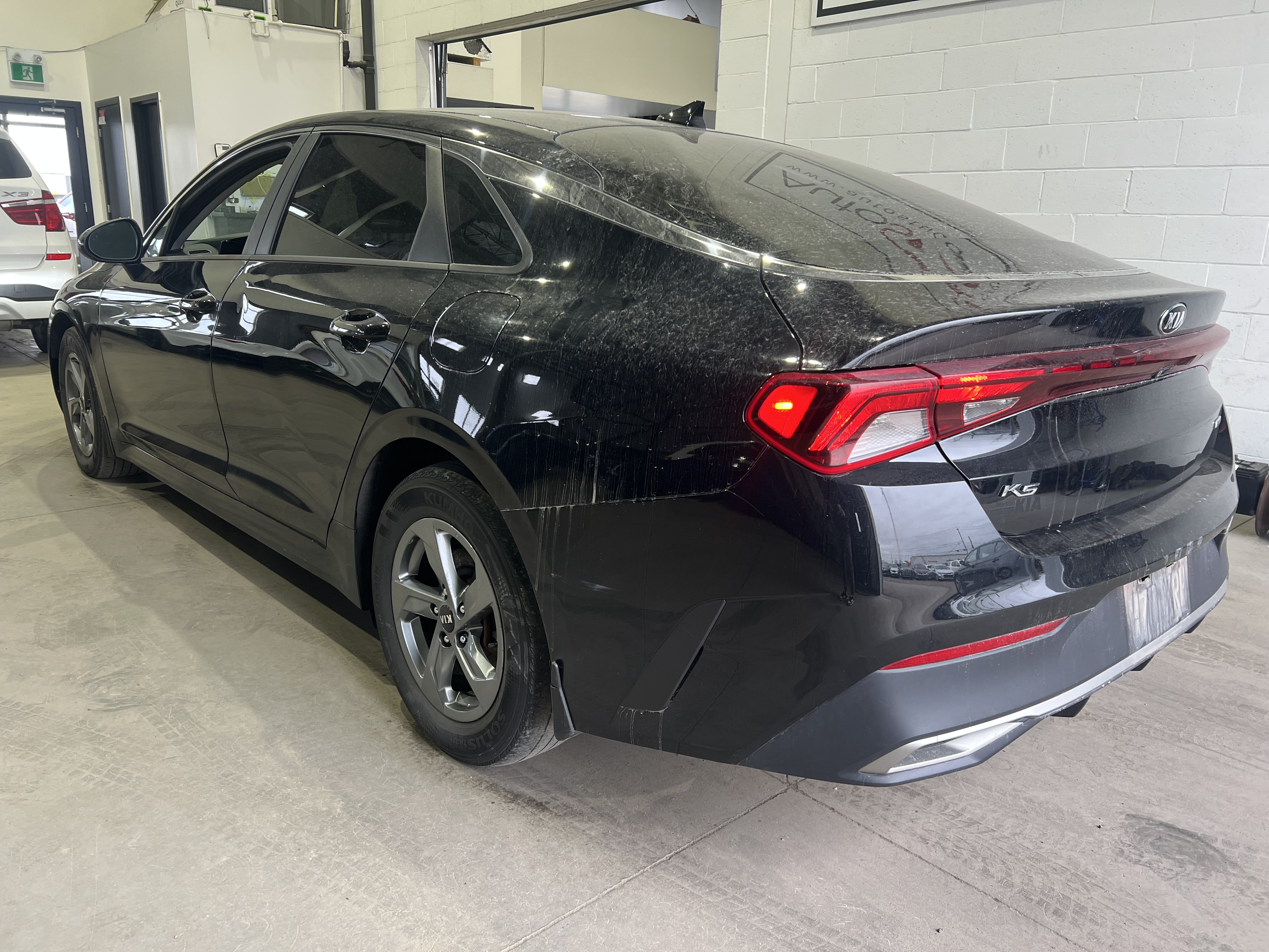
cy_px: 476
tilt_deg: -15.1
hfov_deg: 67.3
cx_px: 634
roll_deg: -1.8
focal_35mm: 26
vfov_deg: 53.1
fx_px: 953
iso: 100
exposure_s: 1/120
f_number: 1.5
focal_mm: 5.7
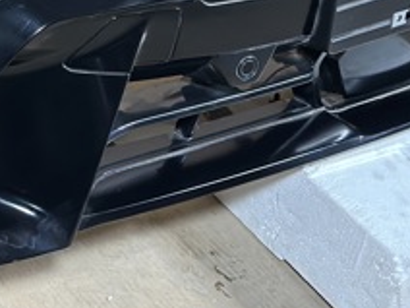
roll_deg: -7.7
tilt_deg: -31.6
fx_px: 1717
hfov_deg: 12.9
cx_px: -201
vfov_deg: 10.0
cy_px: -129
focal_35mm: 145
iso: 500
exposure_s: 1/33
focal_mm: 6.86
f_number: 1.78
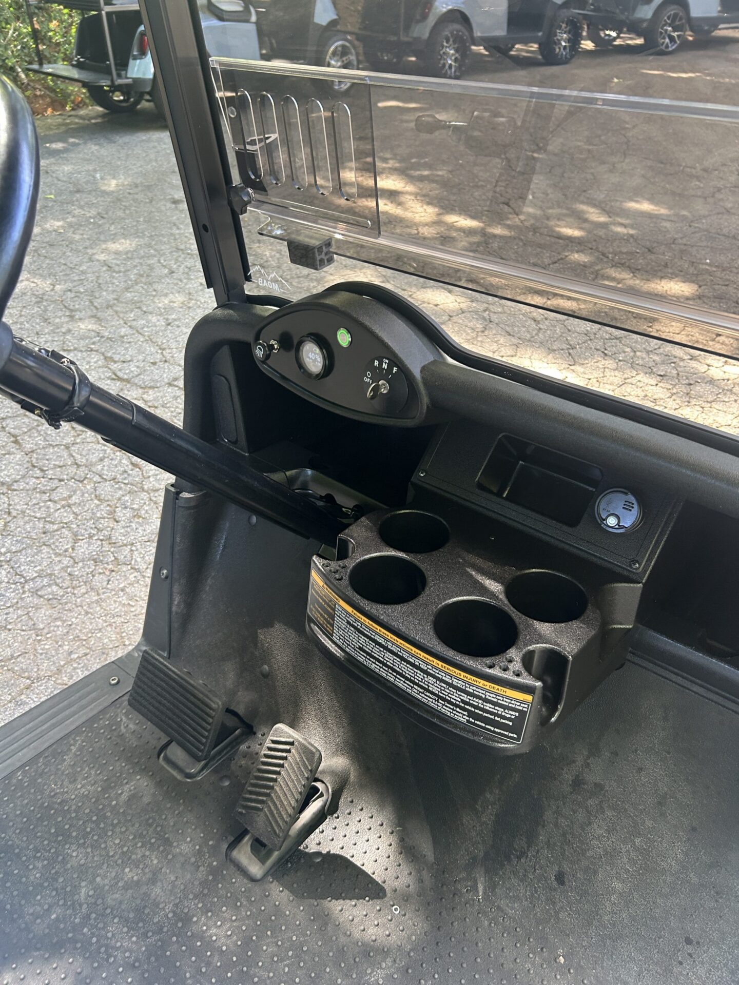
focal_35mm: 26
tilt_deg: -35.1
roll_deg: -0.8
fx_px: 740
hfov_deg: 53.1
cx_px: 370
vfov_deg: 67.3
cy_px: 492
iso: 125
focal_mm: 5.7
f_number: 1.5
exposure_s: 1/96
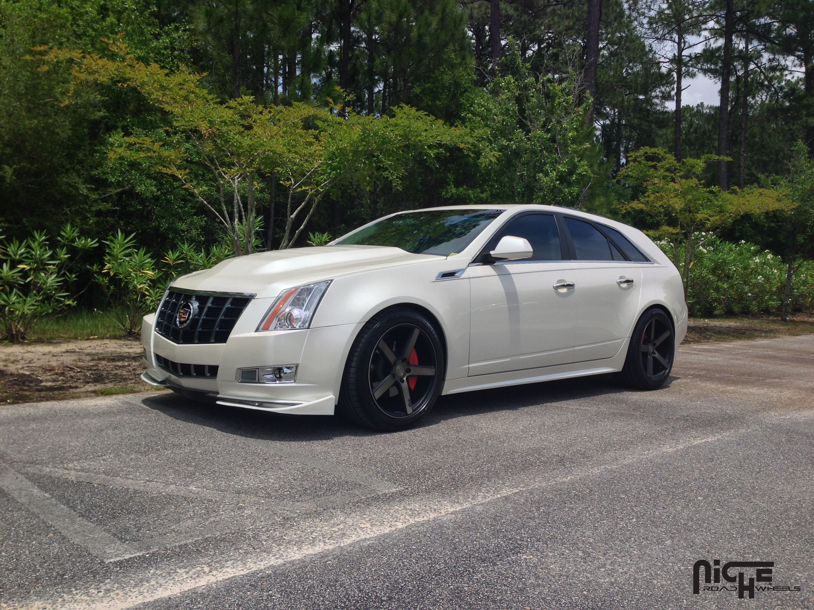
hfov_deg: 55.4
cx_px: 407
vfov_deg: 42.9
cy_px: 305
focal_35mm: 33
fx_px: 776
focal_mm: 4.12
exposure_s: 1/861
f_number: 2.4
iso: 50
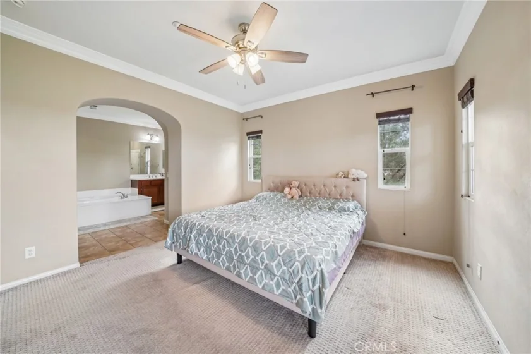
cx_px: 266
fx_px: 177
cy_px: 177
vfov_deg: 90.0
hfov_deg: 112.6
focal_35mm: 12
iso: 400
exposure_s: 1/15
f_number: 9
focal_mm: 12
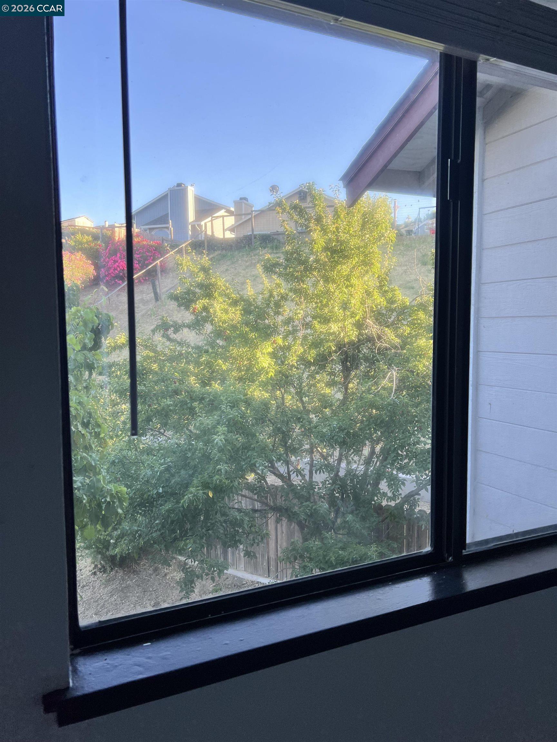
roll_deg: +0.3
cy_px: 371
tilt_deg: -4.6
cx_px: 278
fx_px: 558
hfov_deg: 53.1
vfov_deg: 67.3
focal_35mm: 26
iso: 50
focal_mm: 5.7
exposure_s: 1/304
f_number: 1.5
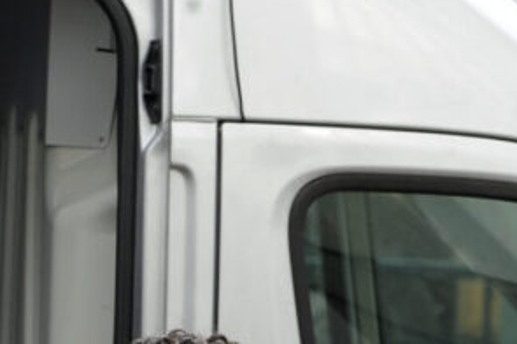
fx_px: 11921
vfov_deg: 1.6
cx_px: 0
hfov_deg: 2.5
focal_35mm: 831
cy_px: 653
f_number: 11
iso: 640
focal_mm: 170
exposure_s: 1/250
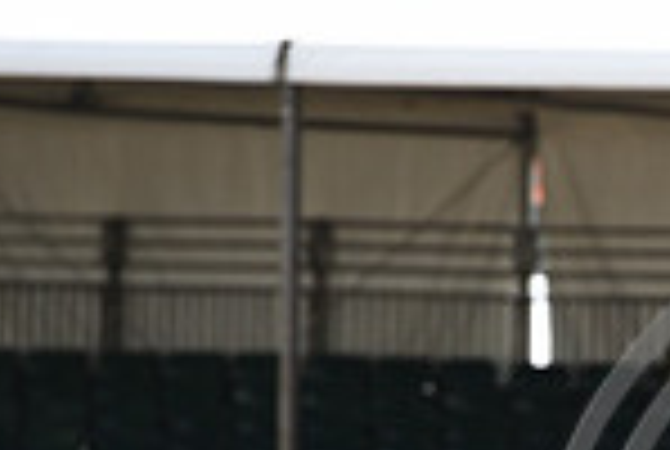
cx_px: 944
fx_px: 14471
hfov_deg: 2.6
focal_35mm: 776
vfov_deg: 1.8
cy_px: 576
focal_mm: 200
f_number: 4.5
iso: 320
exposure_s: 1/1250
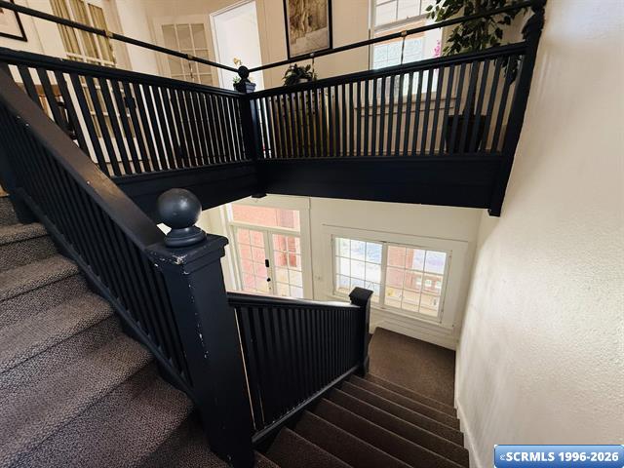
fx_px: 252
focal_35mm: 14
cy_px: 234
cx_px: 312
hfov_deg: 102.1
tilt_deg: -20.2
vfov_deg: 85.7
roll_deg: +2.9
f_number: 2.2
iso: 320
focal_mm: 2.22
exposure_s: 1/120
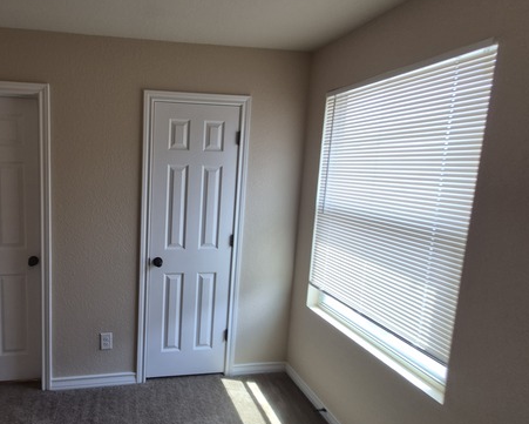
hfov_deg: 82.2
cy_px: 196
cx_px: 160
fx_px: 282
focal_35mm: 18
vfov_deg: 73.7
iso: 40
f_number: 2.2
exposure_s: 1/60
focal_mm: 1.74
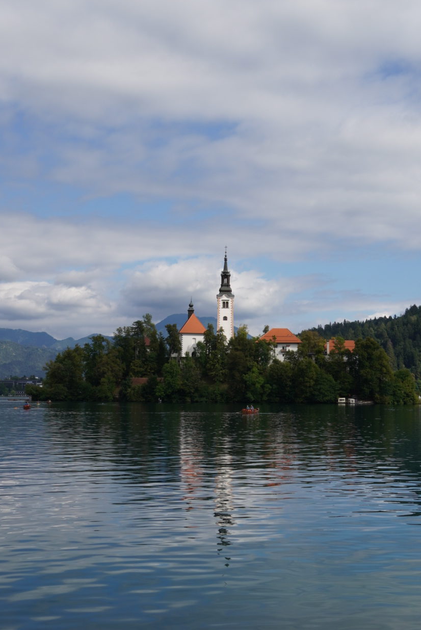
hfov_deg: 26.5
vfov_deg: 38.8
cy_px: 267
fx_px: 893
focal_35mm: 51
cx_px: 214
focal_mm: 26
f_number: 5.6
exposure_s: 1/640
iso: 100
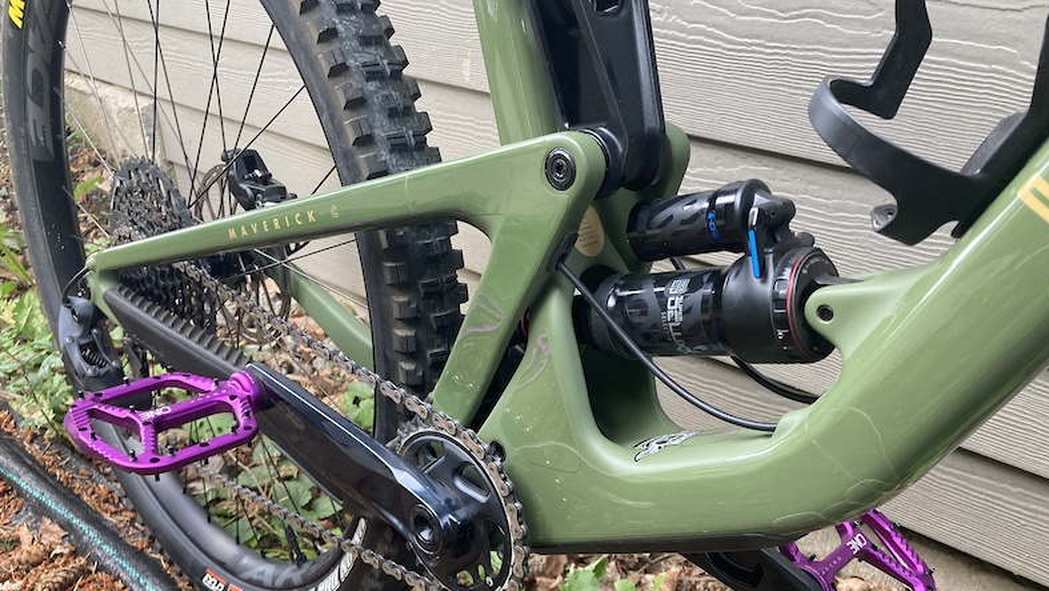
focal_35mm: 31
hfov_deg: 62.6
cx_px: 523
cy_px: 366
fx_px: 862
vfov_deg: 37.6
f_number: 1.8
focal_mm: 3.99
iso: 80
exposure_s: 1/67
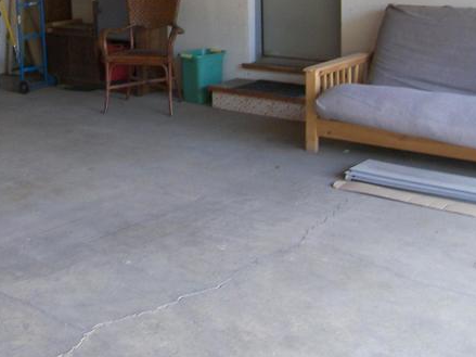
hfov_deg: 32.3
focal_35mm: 56
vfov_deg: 25.0
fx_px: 770
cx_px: 30
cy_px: 11
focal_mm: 5
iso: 100
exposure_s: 1/30
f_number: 2.8
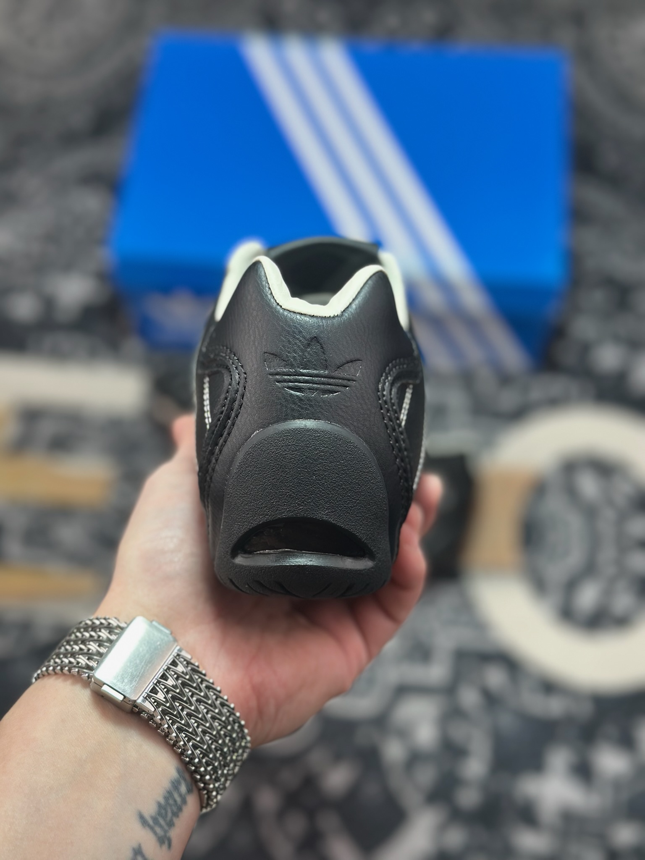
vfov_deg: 39.7
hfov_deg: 30.3
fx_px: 1193
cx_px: 322
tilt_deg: -60.2
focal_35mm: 48
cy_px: 430
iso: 80
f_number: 1.78
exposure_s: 1/450
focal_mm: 6.86
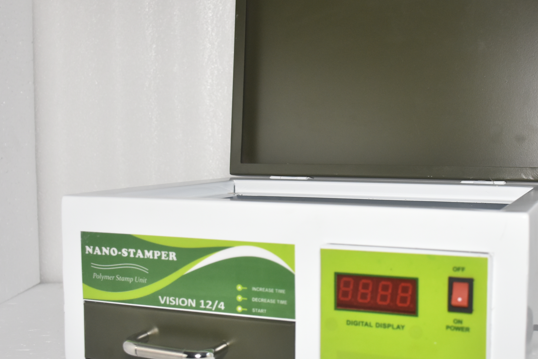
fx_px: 747
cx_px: 367
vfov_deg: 27.0
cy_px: 190
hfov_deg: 39.1
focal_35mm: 50
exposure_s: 1/200
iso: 720
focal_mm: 20
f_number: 4
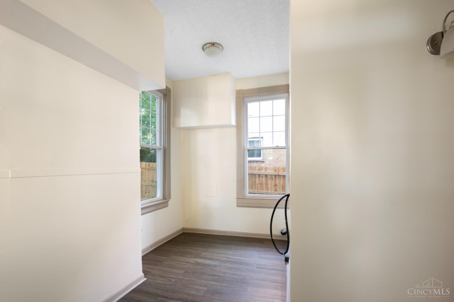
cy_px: 151
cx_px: 227
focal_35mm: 16
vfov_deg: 73.7
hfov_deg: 96.8
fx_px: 202
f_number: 8
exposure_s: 2
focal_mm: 16
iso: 100
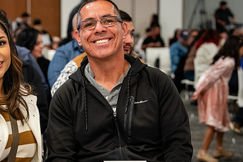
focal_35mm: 110
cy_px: 97
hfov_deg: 18.5
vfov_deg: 12.4
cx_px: 81
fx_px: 742
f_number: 2.8
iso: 3200
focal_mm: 52
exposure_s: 1/160
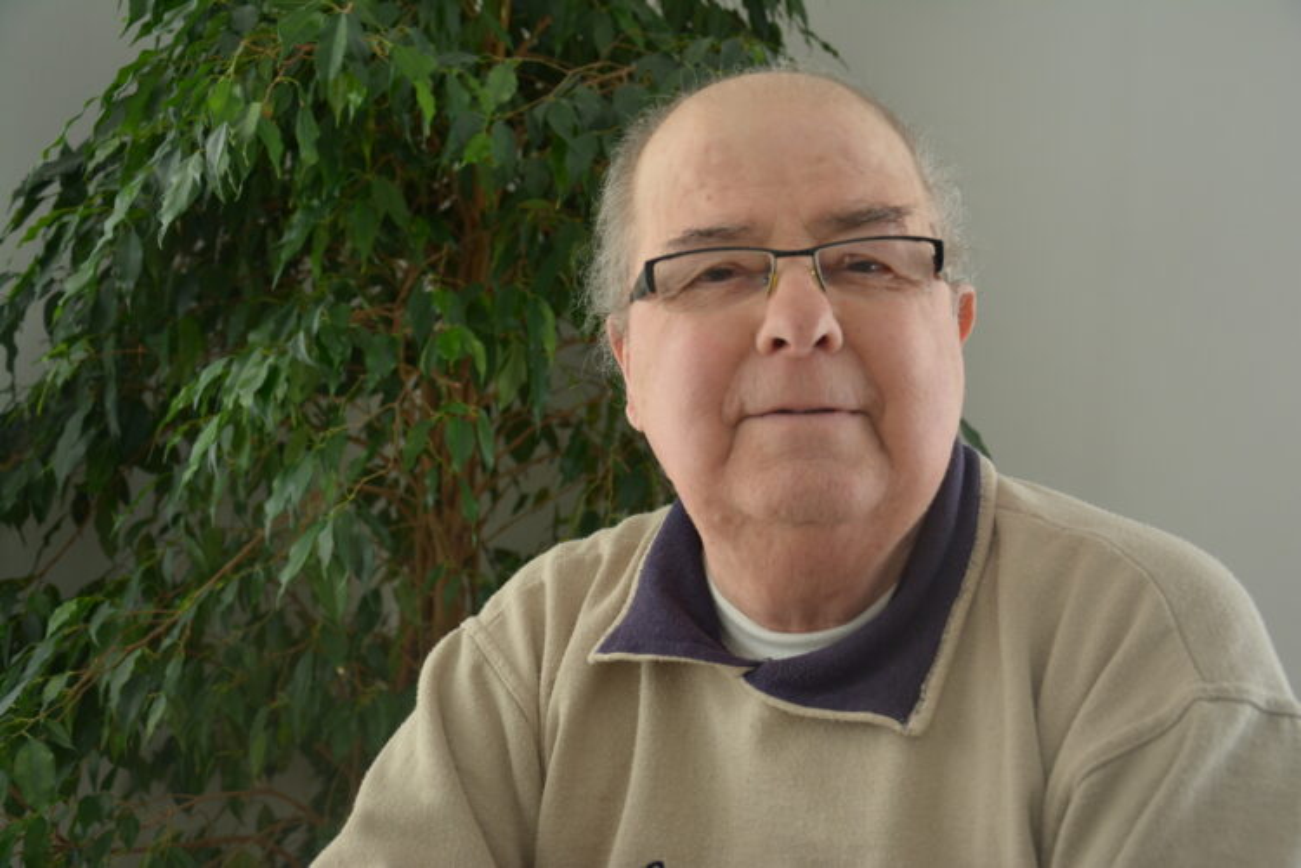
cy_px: 434
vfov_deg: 29.9
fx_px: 1626
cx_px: 650
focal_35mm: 45
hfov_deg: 43.6
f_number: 4.5
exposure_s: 1/80
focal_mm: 30
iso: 400
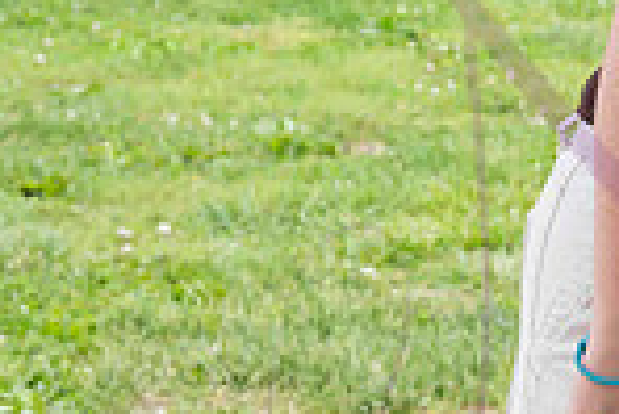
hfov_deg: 10.8
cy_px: -149
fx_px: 3064
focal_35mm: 178
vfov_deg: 7.6
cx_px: 1116
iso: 400
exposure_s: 1/500
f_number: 6.3
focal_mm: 43
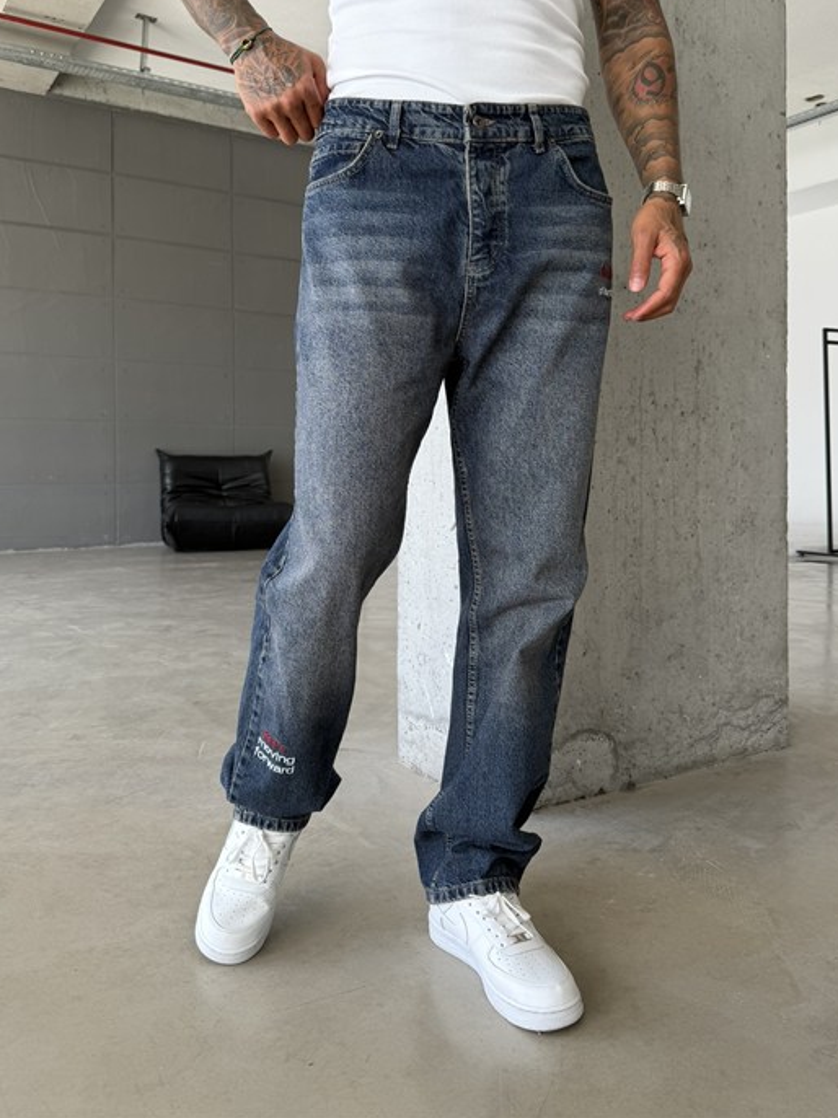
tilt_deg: -0.9
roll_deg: +0.6
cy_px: 469
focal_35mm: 28
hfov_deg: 49.7
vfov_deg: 63.1
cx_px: 411
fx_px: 904
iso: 64
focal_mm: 6.76
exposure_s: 1/160
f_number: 1.78
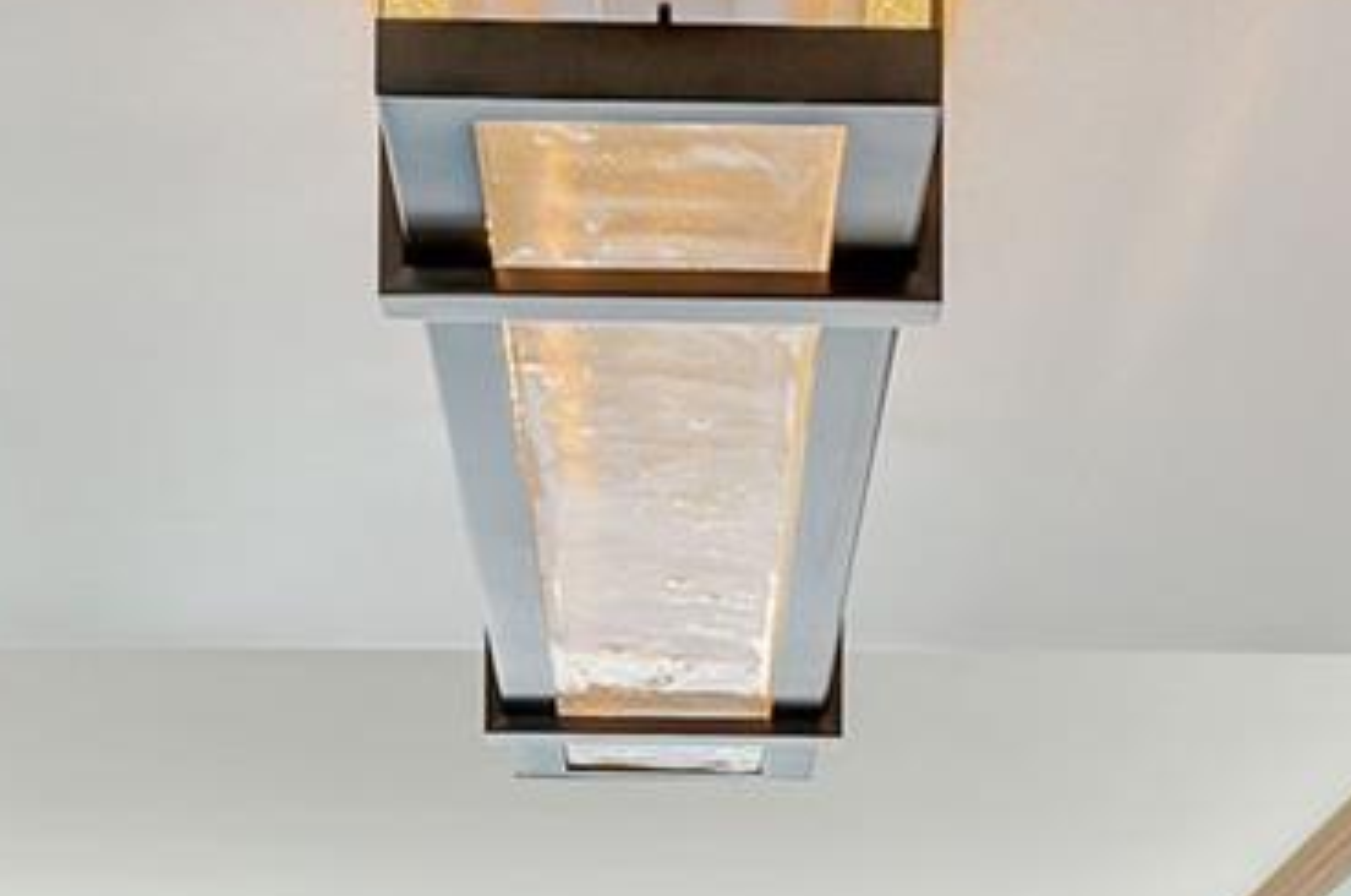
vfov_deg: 16.2
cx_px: 716
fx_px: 2772
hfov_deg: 27.4
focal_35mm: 74
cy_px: 1489
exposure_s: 1/25
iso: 100
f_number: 6.3
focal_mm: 17
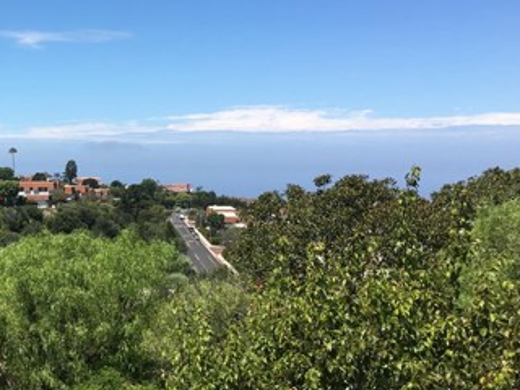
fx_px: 871
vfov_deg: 25.2
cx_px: 62
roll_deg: -0.3
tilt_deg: +1.4
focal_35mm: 58
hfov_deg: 31.8
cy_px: 184
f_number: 2.2
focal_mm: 4.15
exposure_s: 1/1508
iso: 25
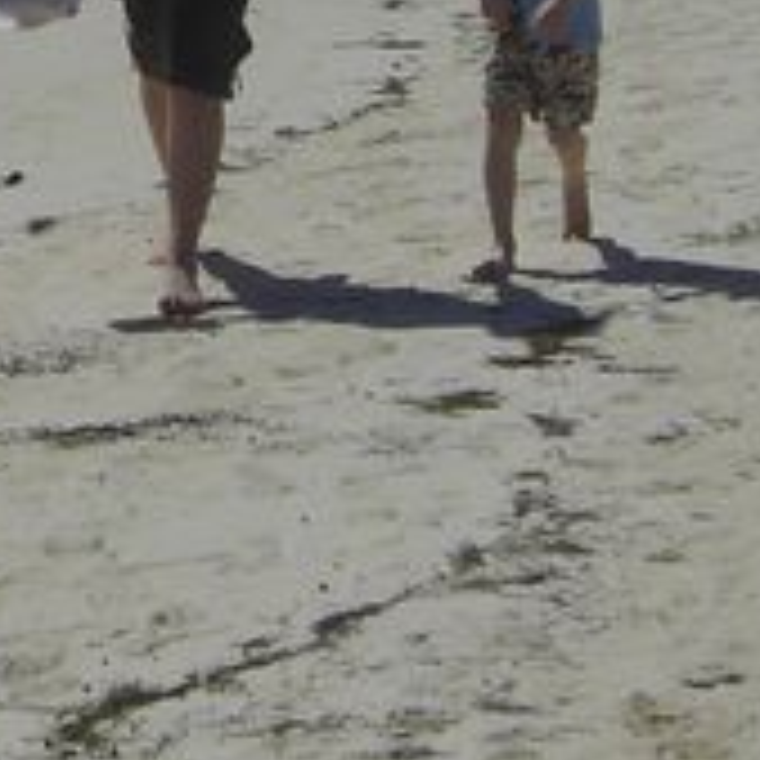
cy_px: -378
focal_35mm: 203
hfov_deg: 8.6
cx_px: -63
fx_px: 5042
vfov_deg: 8.4
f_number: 8
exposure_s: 1/640
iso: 64
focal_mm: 6.2
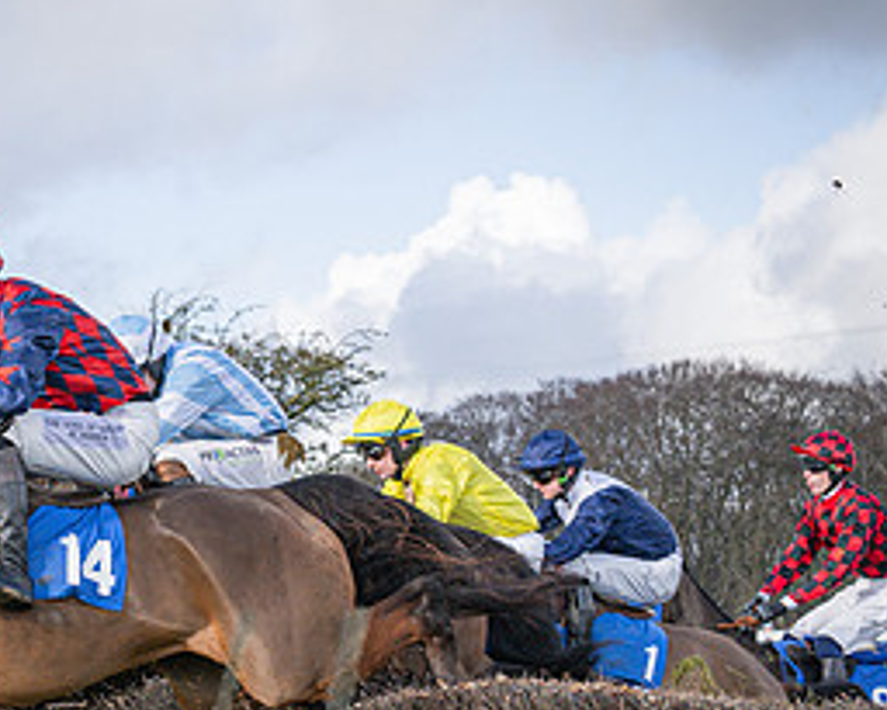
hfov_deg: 16.1
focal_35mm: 116
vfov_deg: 13.1
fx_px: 3046
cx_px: -91
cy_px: 770
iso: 400
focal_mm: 35
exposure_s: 1/1600
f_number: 4
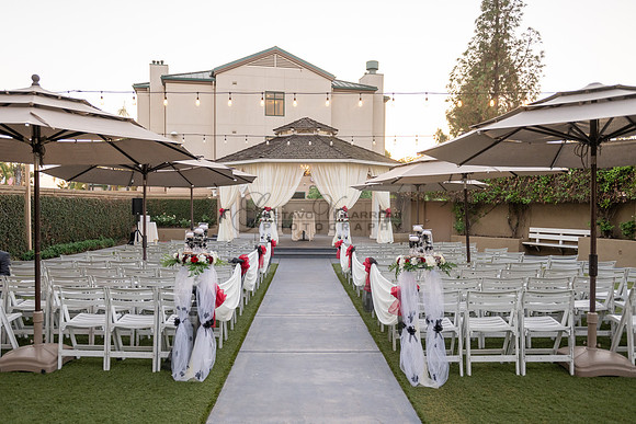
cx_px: 295
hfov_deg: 63.7
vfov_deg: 45.1
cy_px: 226
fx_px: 511
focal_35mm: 29
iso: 500
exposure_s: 1/250
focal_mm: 27
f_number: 2.8
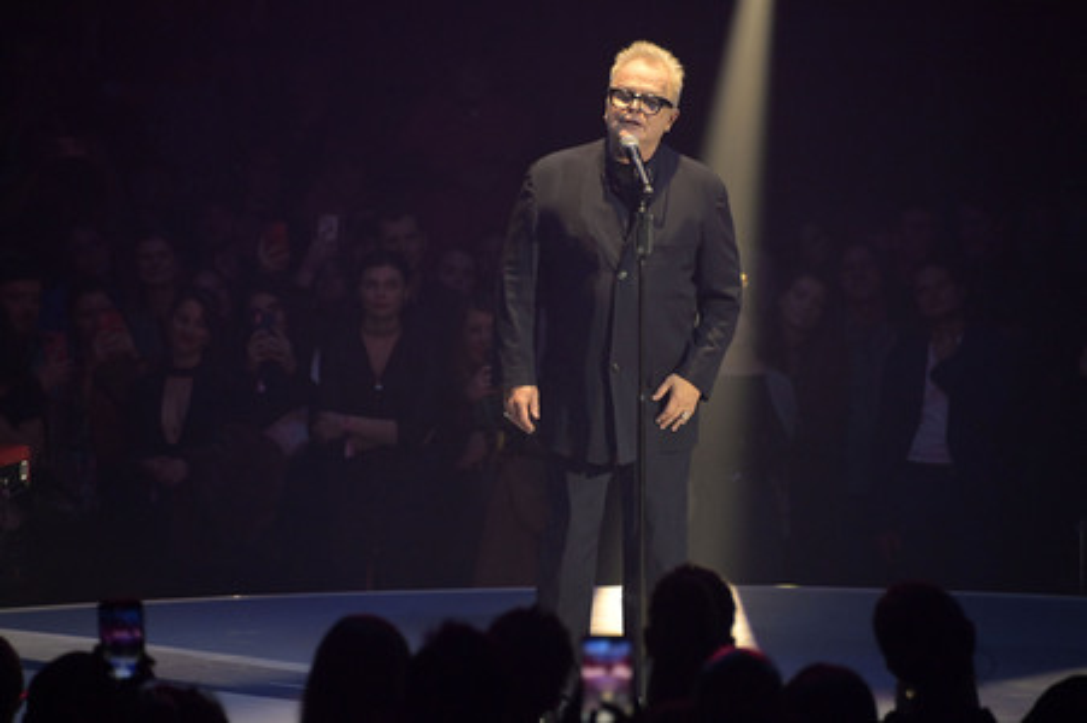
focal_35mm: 250
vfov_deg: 5.5
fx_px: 7543
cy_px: 362
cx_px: 544
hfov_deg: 8.2
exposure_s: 1/320
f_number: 5.6
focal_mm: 250
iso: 8000
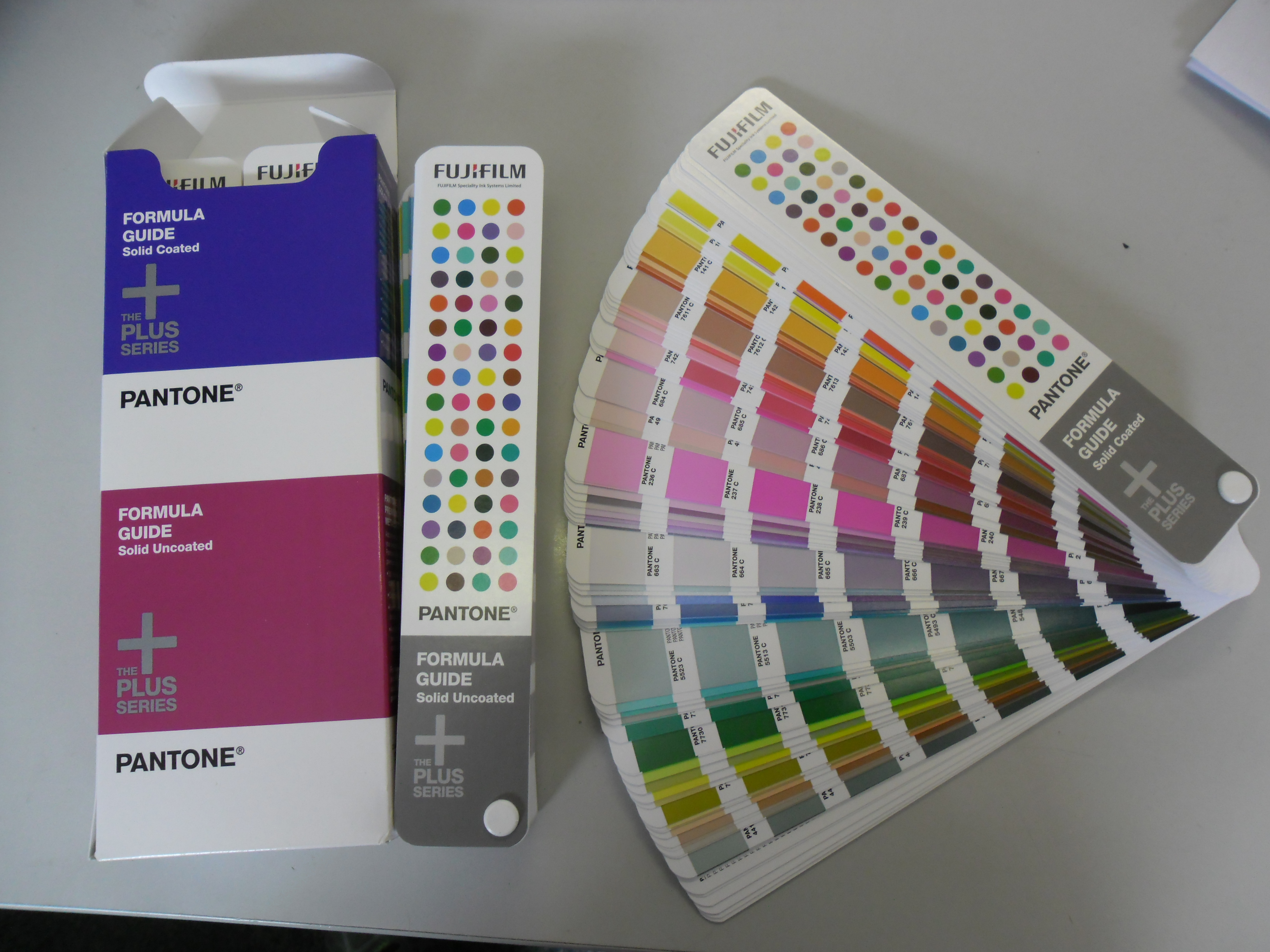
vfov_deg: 51.4
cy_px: 476
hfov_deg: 65.3
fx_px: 991
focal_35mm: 27
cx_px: 635
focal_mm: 4.9
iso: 160
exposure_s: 1/43
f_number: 3.5
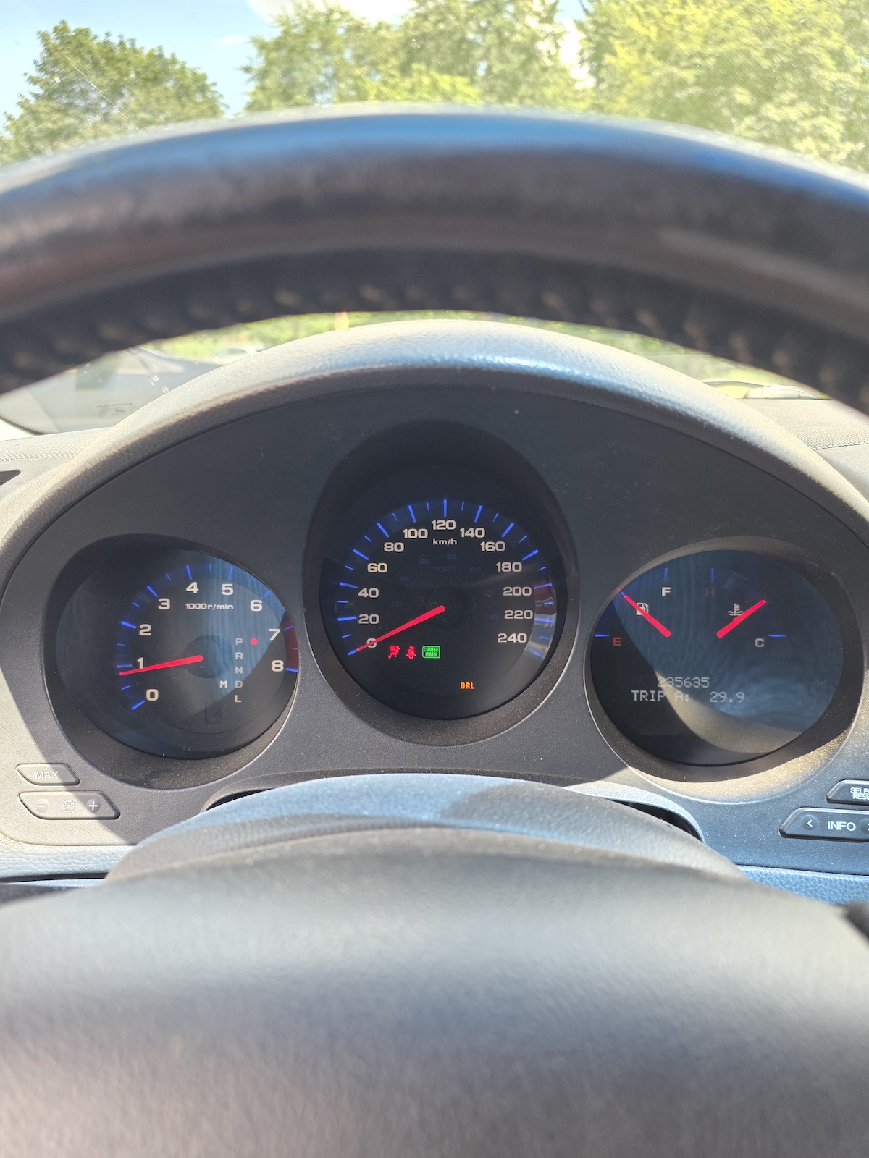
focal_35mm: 23
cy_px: 579
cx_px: 434
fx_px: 770
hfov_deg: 58.9
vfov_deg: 73.9
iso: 80
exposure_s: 1/180
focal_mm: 6.25
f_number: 1.7
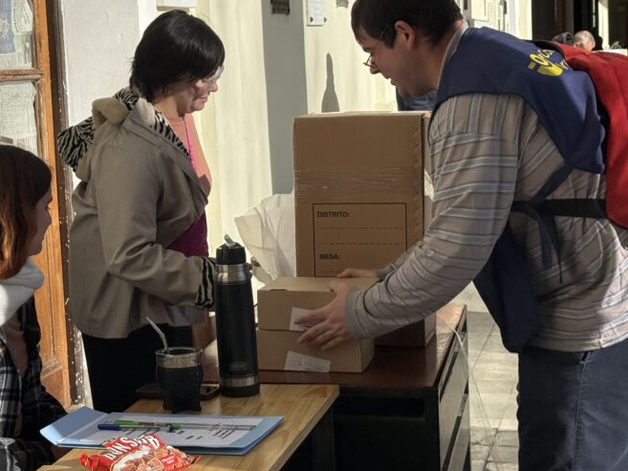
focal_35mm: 78
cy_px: 210
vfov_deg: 18.9
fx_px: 1415
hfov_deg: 24.9
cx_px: 214
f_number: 1.78
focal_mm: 6.76
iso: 100
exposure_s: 1/5208
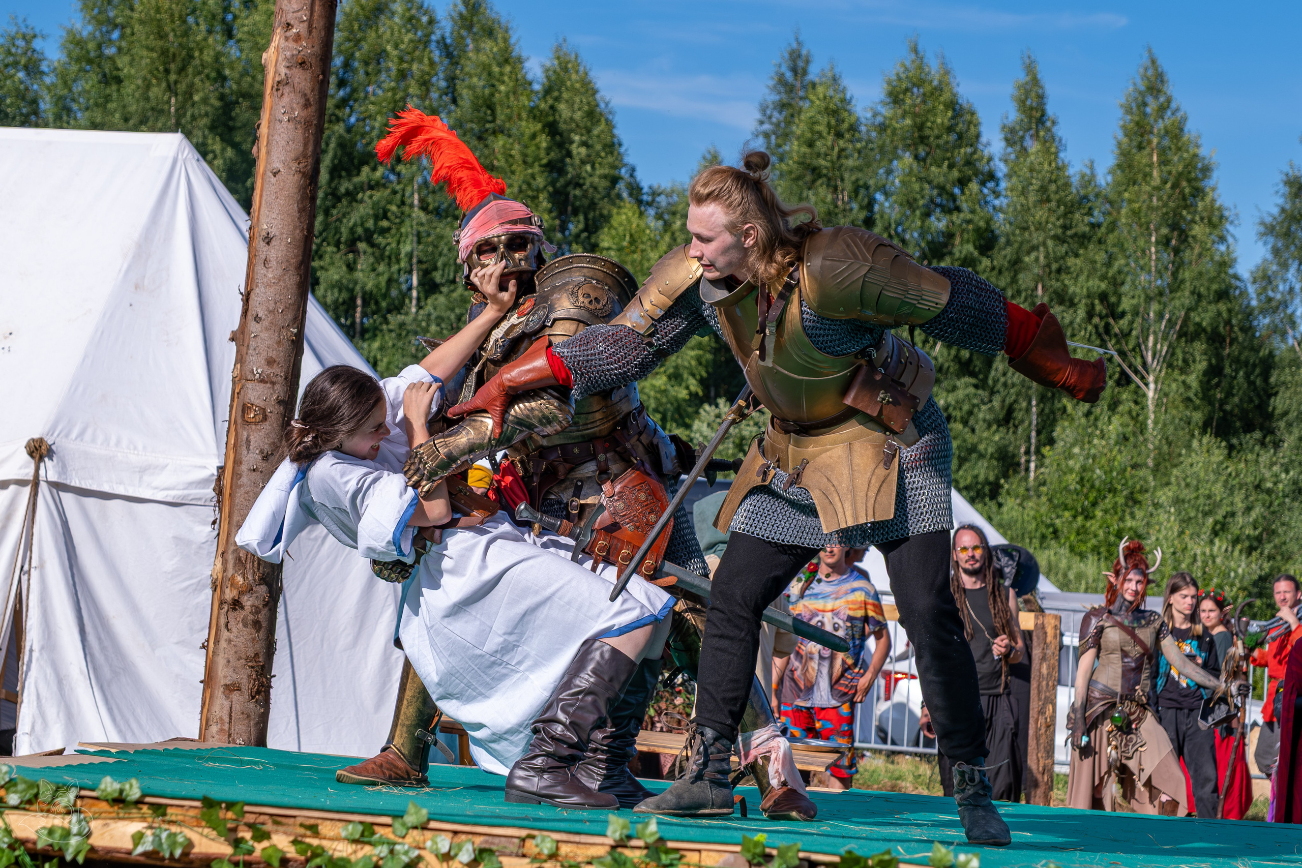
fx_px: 3436
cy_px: 386
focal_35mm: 95
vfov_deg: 14.4
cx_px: 616
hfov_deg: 21.5
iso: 160
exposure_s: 1/1600
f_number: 4
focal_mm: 44.1
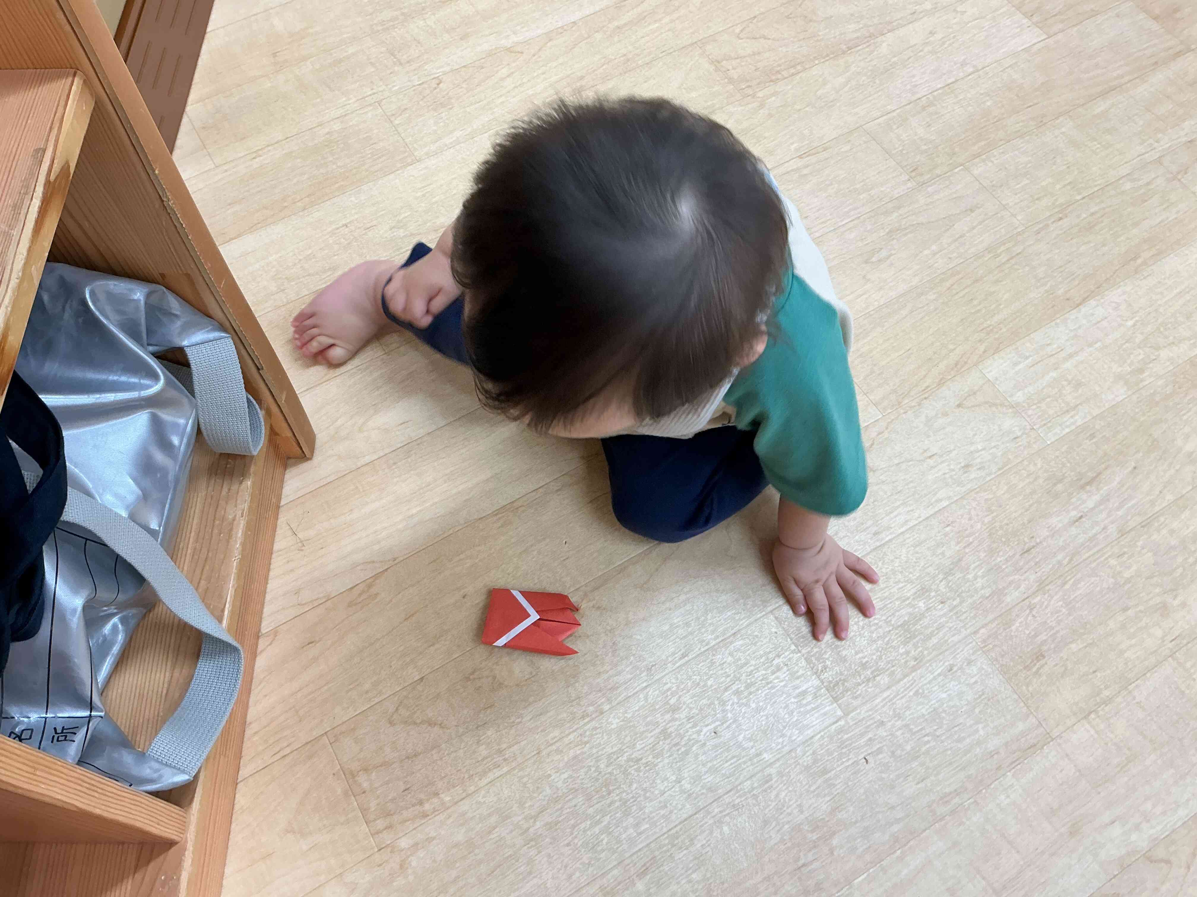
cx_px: 598
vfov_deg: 48.2
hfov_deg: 61.7
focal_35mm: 29
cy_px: 448
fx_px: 1003
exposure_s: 1/60
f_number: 1.8
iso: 64
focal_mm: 3
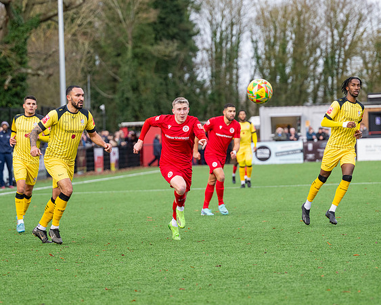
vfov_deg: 7.7
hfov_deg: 9.6
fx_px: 2269
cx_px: 168
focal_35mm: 201
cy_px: 152
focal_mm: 165
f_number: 4
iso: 800
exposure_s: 1/1600
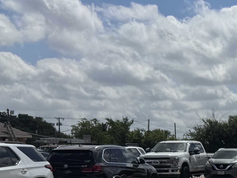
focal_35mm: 90
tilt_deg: -11.2
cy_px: 260
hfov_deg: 18.0
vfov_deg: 15.3
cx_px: 409
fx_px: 616
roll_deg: +0.8
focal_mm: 6.76
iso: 64
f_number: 1.78
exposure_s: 1/20000
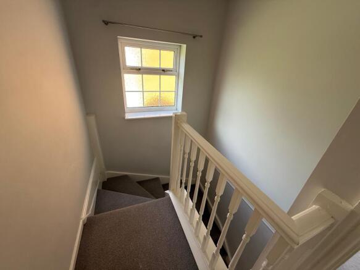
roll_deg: -5.3
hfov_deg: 102.1
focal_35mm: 14
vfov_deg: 85.7
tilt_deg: -26.5
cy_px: 135
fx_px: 146
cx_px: 180
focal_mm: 2.22
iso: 125
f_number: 2.2
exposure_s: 1/99
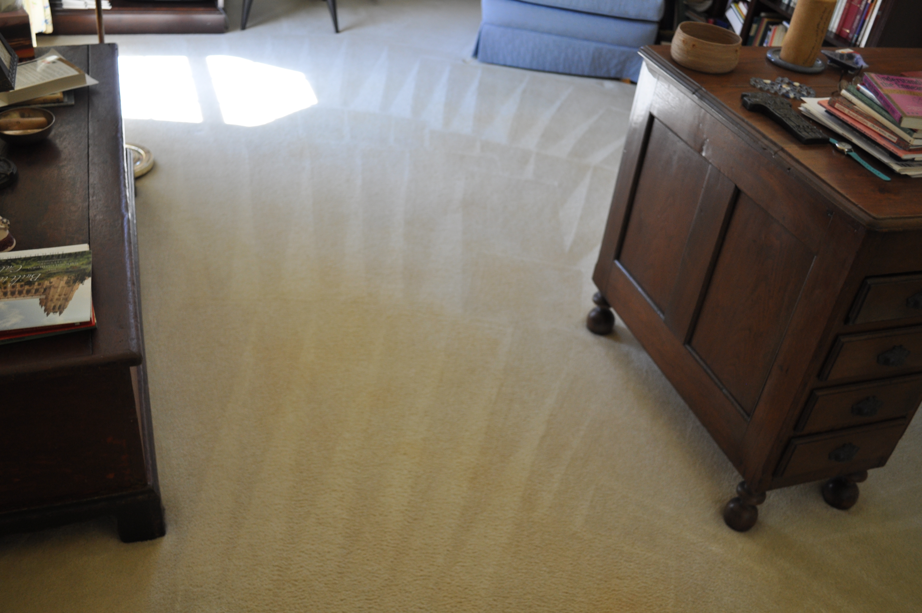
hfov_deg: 57.3
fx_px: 844
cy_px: 306
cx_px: 461
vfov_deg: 39.9
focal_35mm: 33
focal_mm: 22
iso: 400
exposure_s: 1/60
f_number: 4
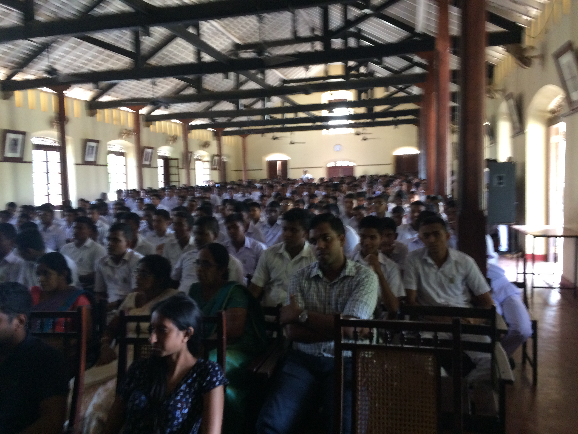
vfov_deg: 48.2
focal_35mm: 29
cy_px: 217
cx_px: 289
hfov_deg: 61.7
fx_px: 484
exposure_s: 1/33
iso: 250
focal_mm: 4.15
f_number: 2.2
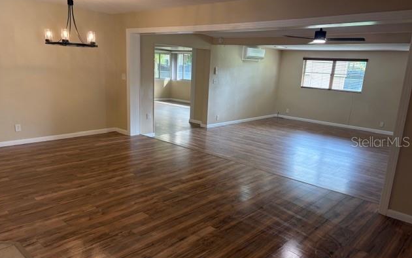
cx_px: 203
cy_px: 141
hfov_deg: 66.5
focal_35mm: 28
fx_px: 314
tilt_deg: -14.0
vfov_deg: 44.5
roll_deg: -3.3
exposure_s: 1/124
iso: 250
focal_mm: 5.96
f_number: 1.6
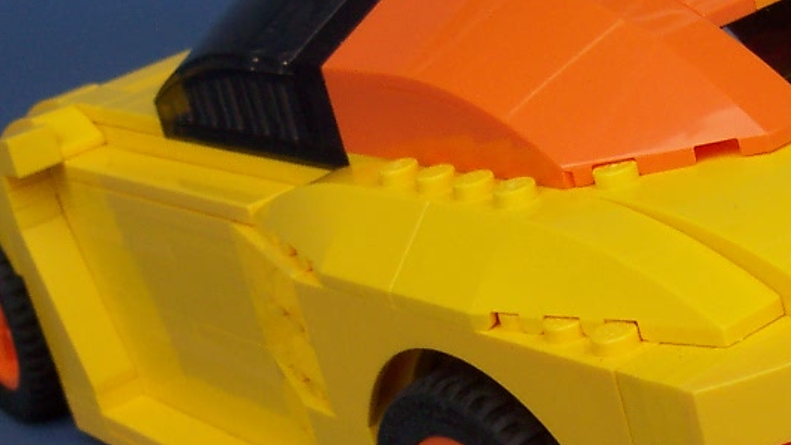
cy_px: 298
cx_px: 616
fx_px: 1908
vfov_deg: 13.3
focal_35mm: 91
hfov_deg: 23.1
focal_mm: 5.6
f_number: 5.6
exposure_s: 1/125
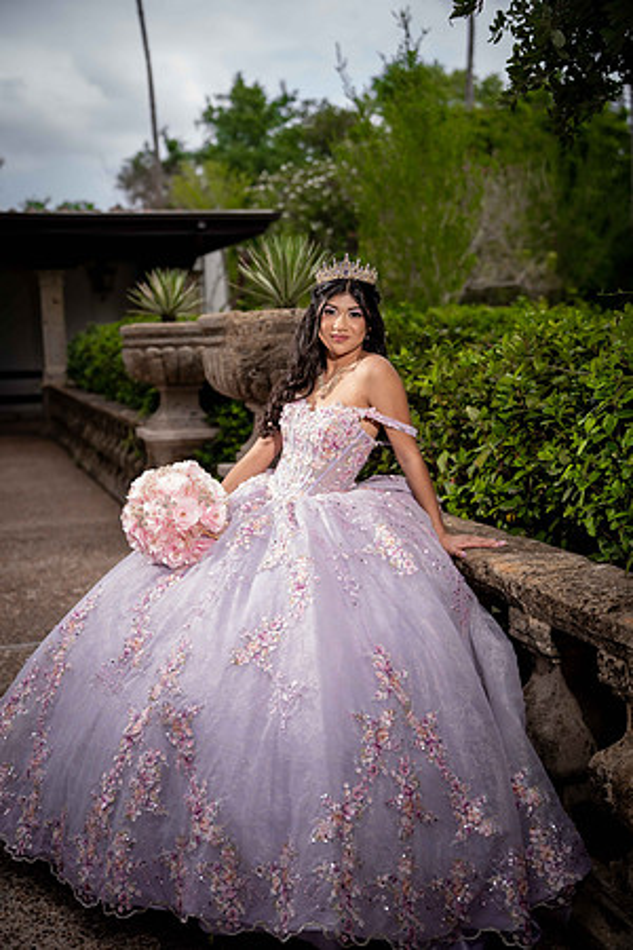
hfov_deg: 31.9
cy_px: 475
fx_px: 1108
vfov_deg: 46.4
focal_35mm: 42
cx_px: 316
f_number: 2.2
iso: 80
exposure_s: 1/1250
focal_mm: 42
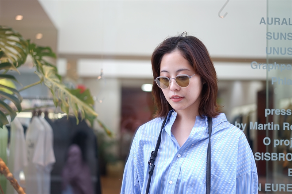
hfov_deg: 36.3
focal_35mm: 55
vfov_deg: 24.6
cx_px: 146
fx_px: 446
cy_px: 97
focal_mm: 55
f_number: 1.8
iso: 50
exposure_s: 1/30
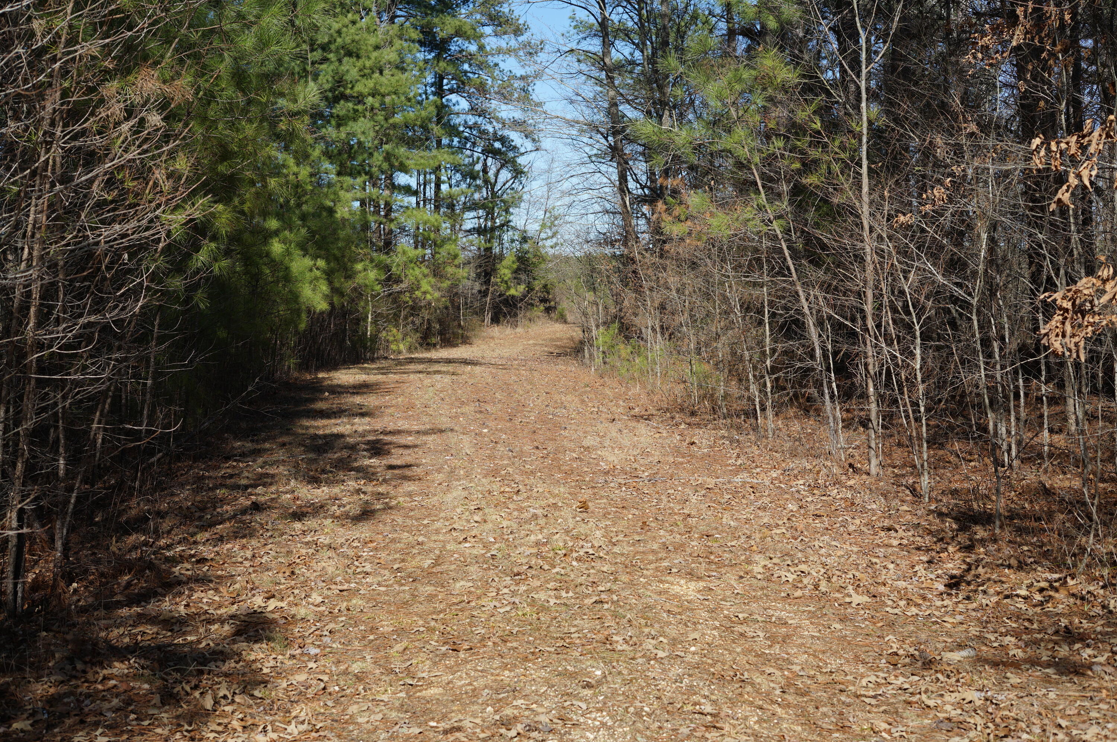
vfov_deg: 26.9
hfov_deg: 39.6
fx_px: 1550
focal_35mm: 50
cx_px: 558
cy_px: 371
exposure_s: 1/400
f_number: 5.6
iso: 100
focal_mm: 50
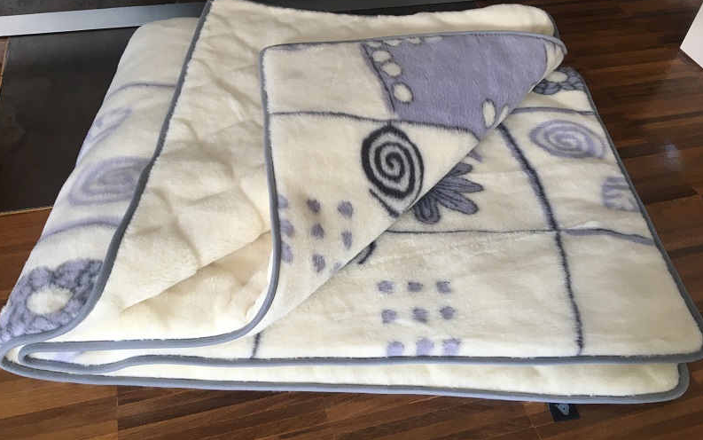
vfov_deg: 40.6
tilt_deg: -48.2
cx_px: 352
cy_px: 224
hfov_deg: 61.2
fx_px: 594
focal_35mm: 31
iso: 80
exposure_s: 1/33
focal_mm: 4.15
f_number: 2.2
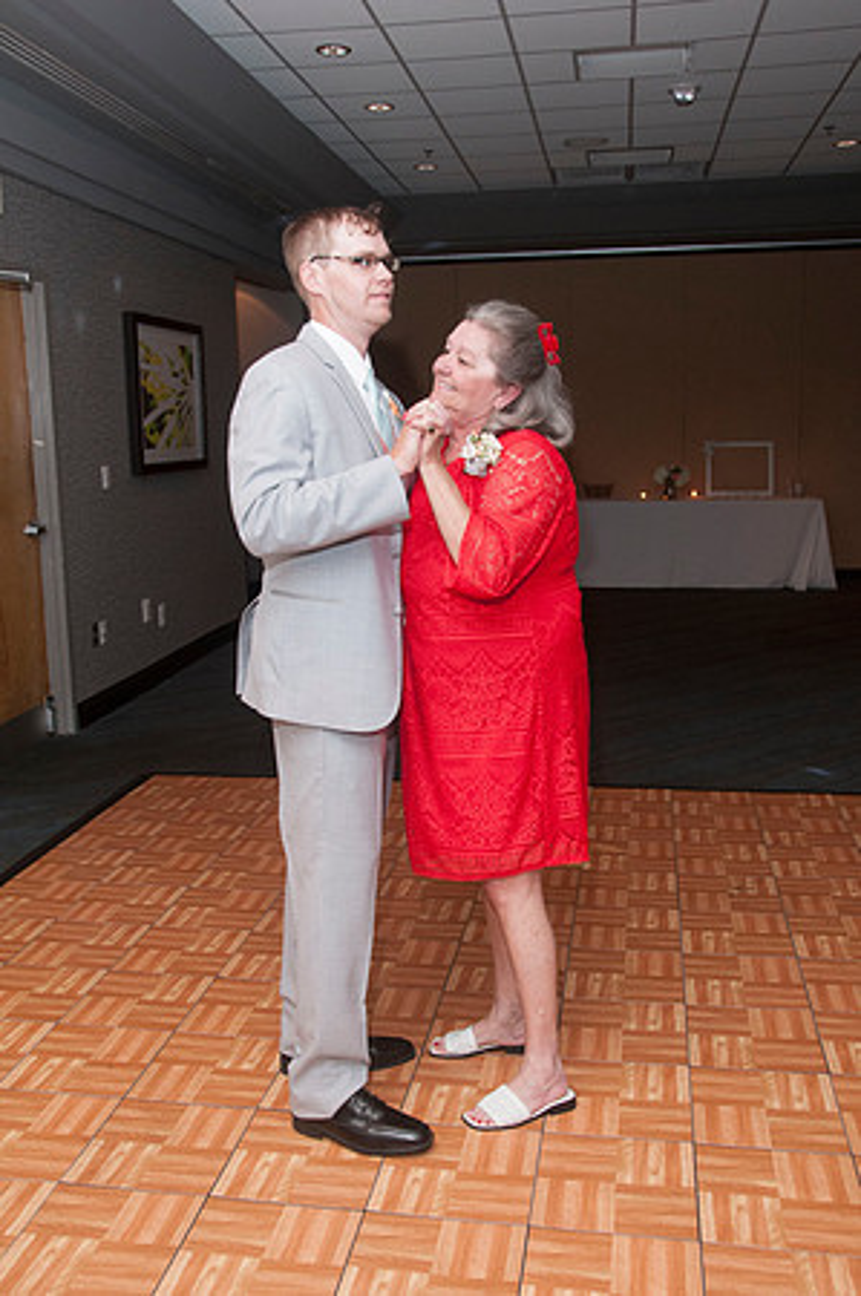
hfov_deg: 39.9
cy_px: 648
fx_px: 1187
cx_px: 430
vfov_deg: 57.3
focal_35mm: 33
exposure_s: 1/60
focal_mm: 22
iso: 800
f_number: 5.6
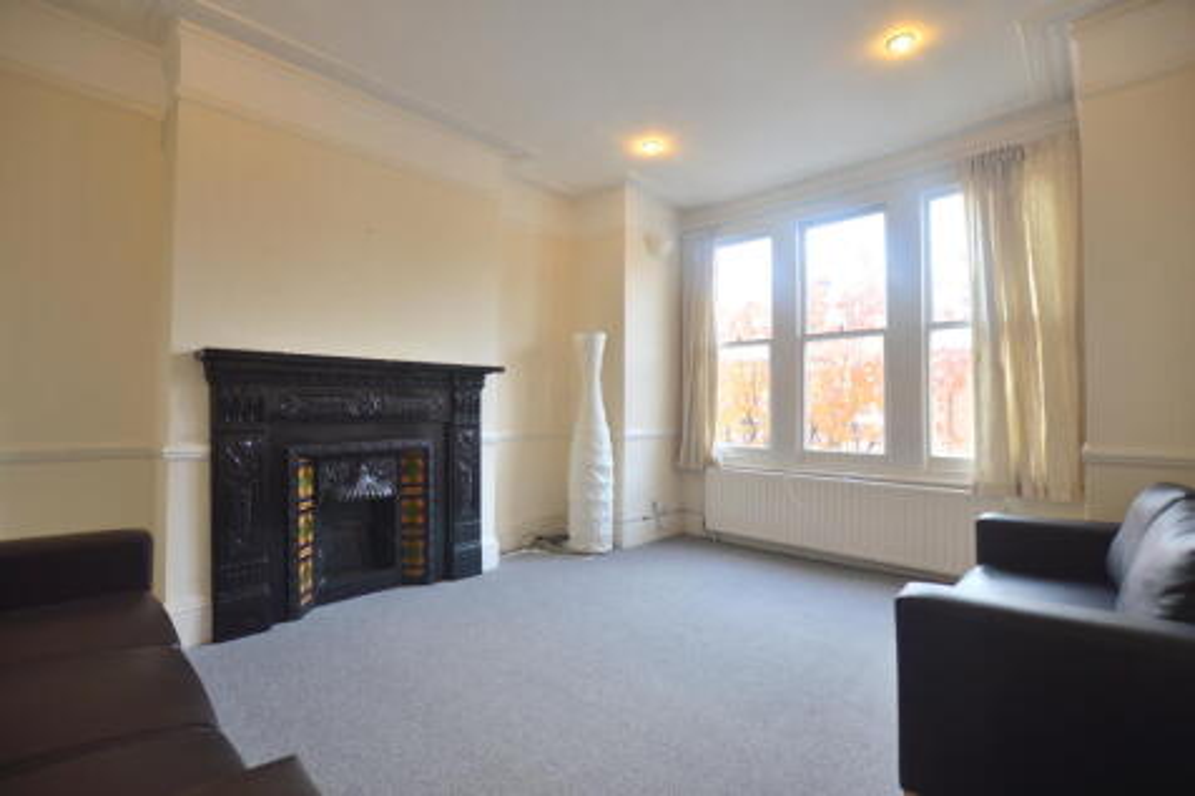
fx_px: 498
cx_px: 598
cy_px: 398
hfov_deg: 100.4
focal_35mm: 15
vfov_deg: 77.3
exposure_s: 1/50
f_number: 3.5
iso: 100
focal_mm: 10
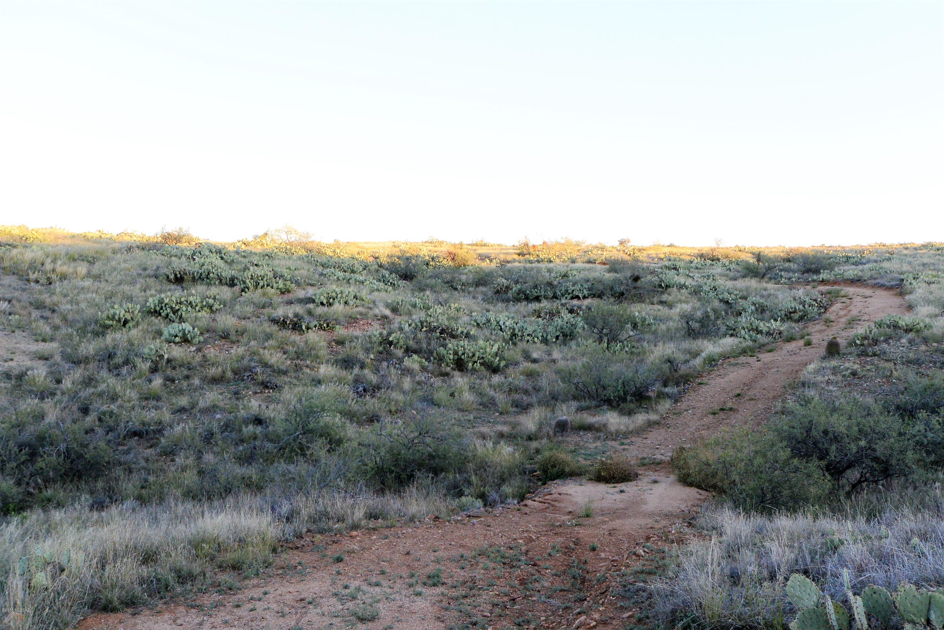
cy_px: 315
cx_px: 472
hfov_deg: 60.3
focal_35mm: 31
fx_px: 813
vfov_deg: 42.3
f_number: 8
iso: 250
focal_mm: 11.5
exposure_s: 1/60
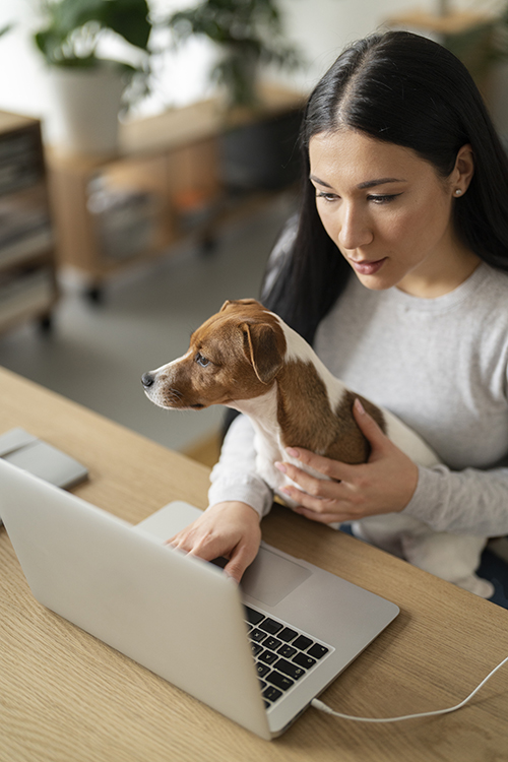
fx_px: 1058
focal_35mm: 50
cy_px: 381
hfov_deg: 27.0
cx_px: 254
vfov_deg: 39.6
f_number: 1.4
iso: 1000
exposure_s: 1/500
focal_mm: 50
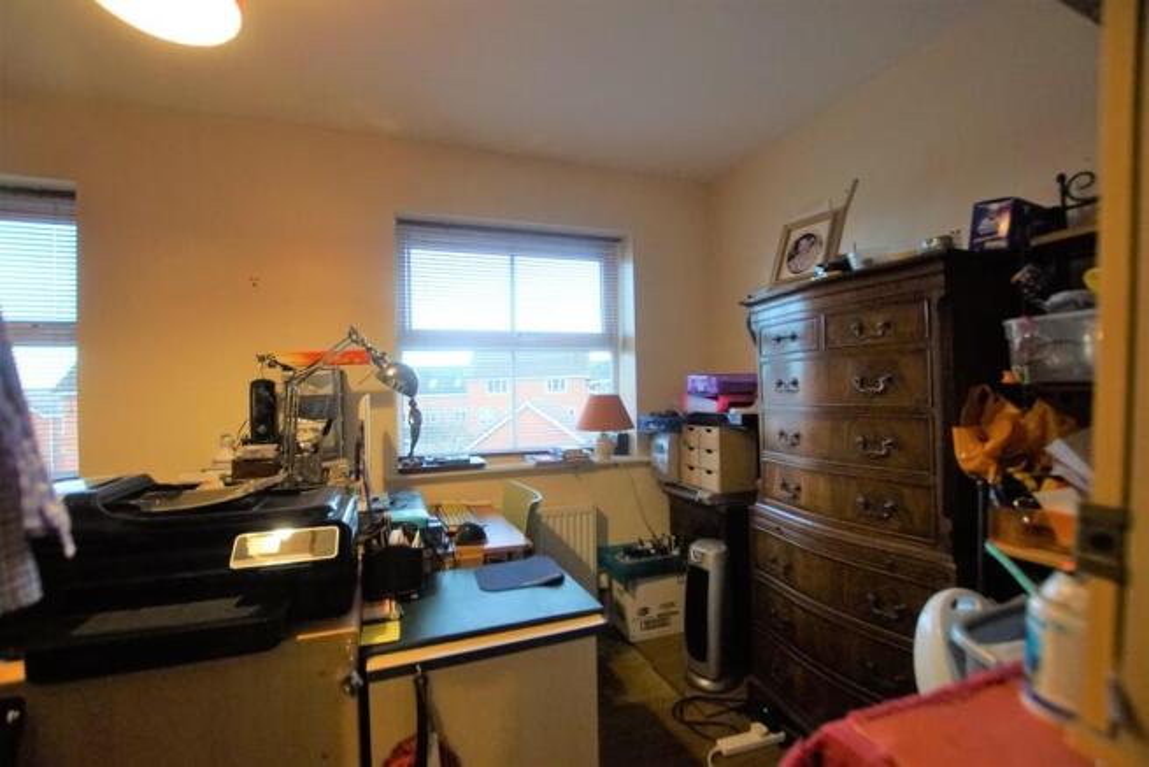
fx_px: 479
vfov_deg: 77.4
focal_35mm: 15
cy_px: 384
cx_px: 574
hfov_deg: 100.4
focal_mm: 10
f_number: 3.5
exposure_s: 1/160
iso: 2000
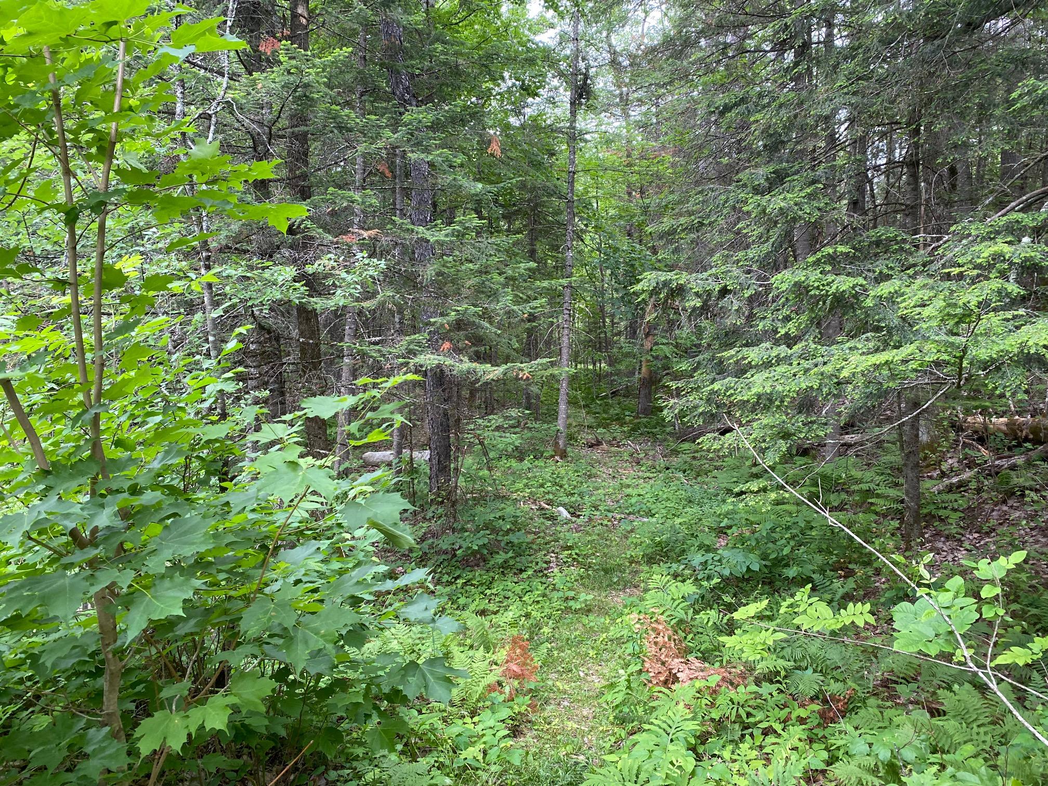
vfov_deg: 53.1
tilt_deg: -3.8
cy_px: 393
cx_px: 524
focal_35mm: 26
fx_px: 787
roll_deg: -1.0
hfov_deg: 67.3
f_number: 1.8
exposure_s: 1/121
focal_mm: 4.25
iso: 125
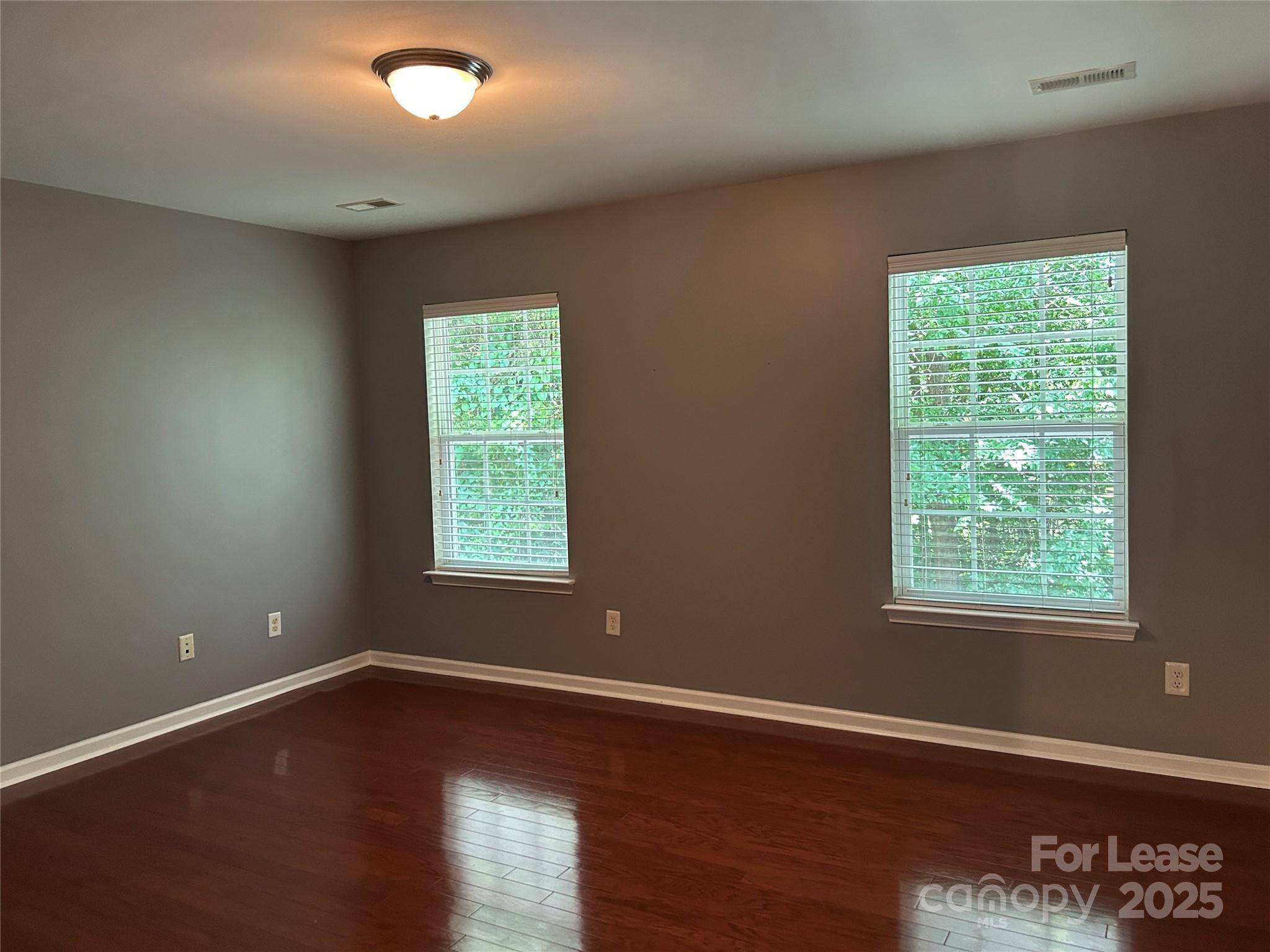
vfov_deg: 53.1
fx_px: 954
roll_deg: +2.4
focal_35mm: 26
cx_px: 635
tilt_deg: -3.1
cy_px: 476
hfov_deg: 67.3
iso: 320
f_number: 1.5
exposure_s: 1/60
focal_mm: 5.7
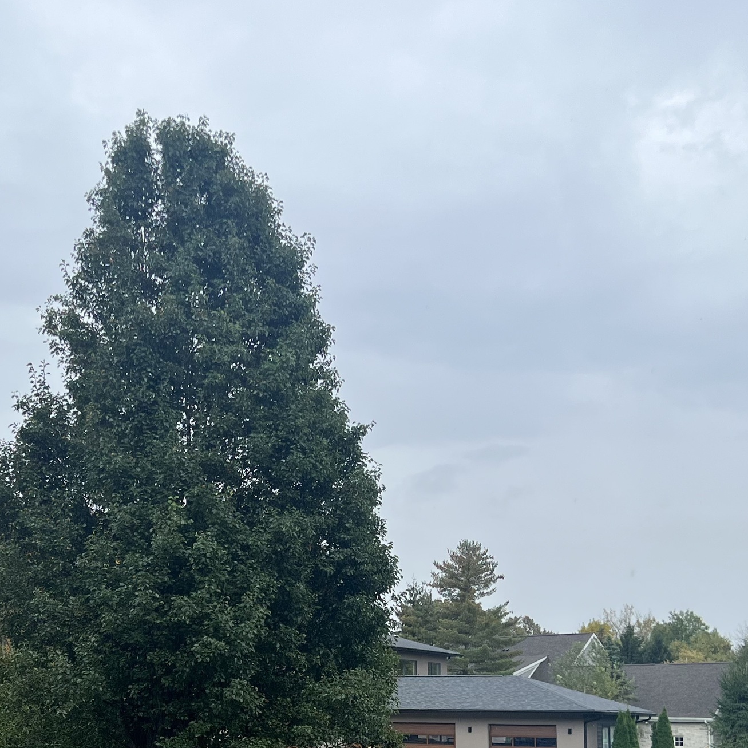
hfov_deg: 31.3
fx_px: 1320
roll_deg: -0.3
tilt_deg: +5.5
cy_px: 593
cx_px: 220
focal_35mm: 54
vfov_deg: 30.9
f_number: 1.5
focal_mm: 5.7
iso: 50
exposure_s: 1/1361
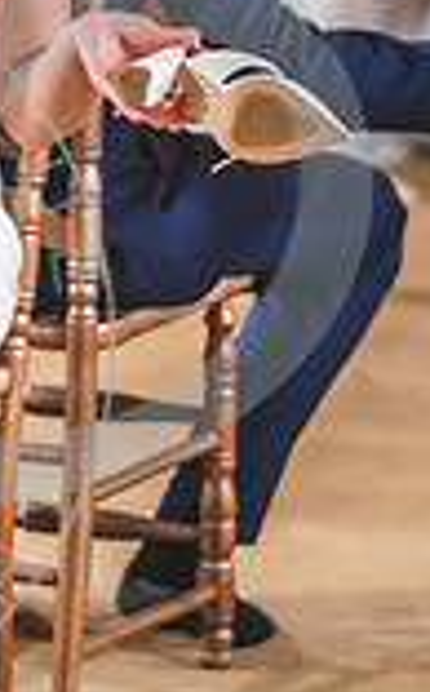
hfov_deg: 4.3
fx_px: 5646
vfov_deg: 7.0
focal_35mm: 300
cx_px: -98
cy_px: 4
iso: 1250
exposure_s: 1/200
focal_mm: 102
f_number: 2.8
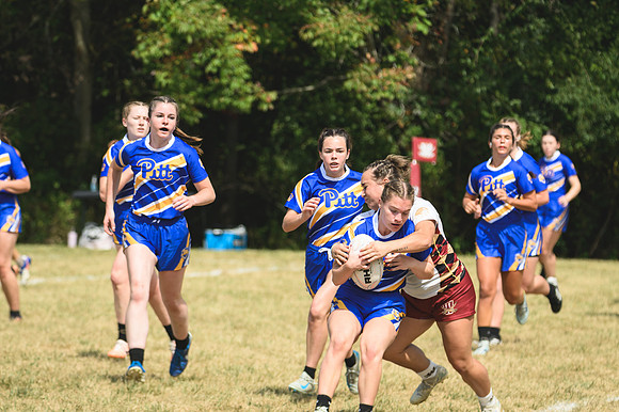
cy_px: 206
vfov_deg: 3.5
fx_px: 6702
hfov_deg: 5.3
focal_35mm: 390
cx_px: 310
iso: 160
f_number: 5.6
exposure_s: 1/1000
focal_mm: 260
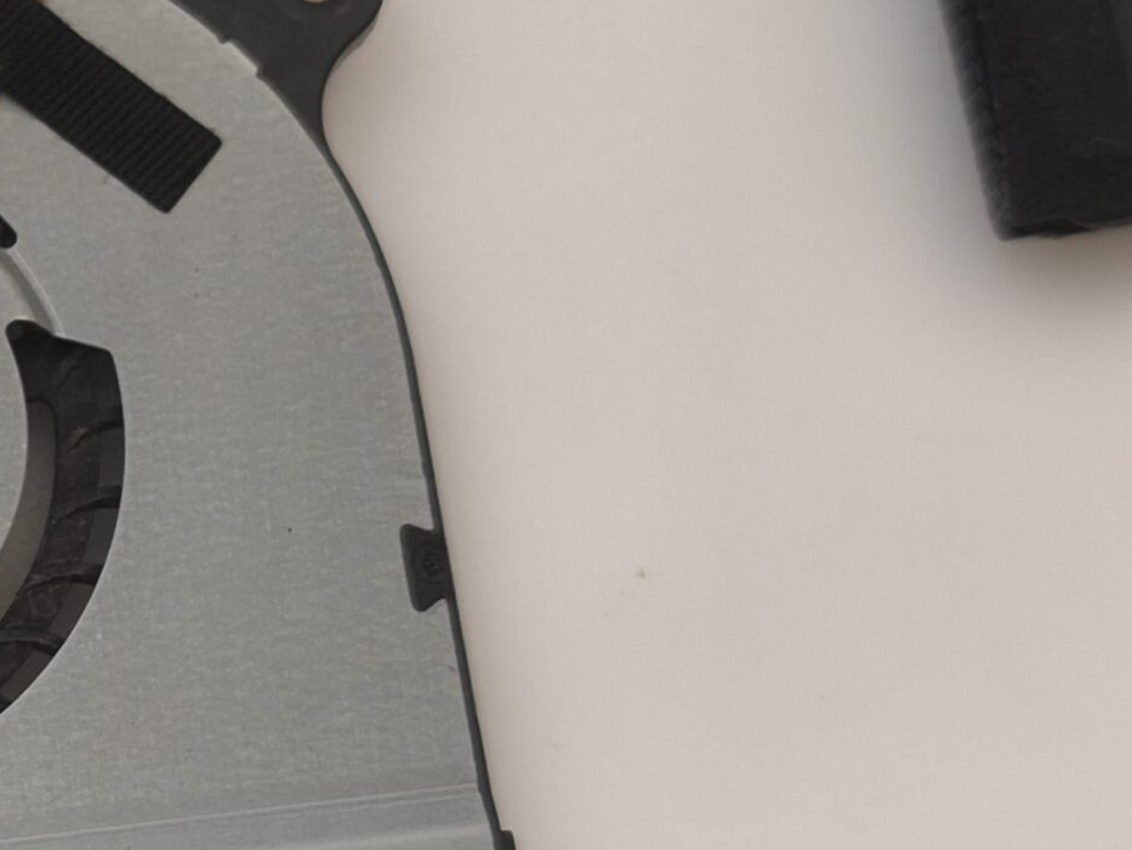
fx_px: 3140
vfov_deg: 15.4
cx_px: -186
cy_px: 270
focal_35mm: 96
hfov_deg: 19.4
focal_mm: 6.57
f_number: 1.6
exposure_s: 1/50
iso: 320
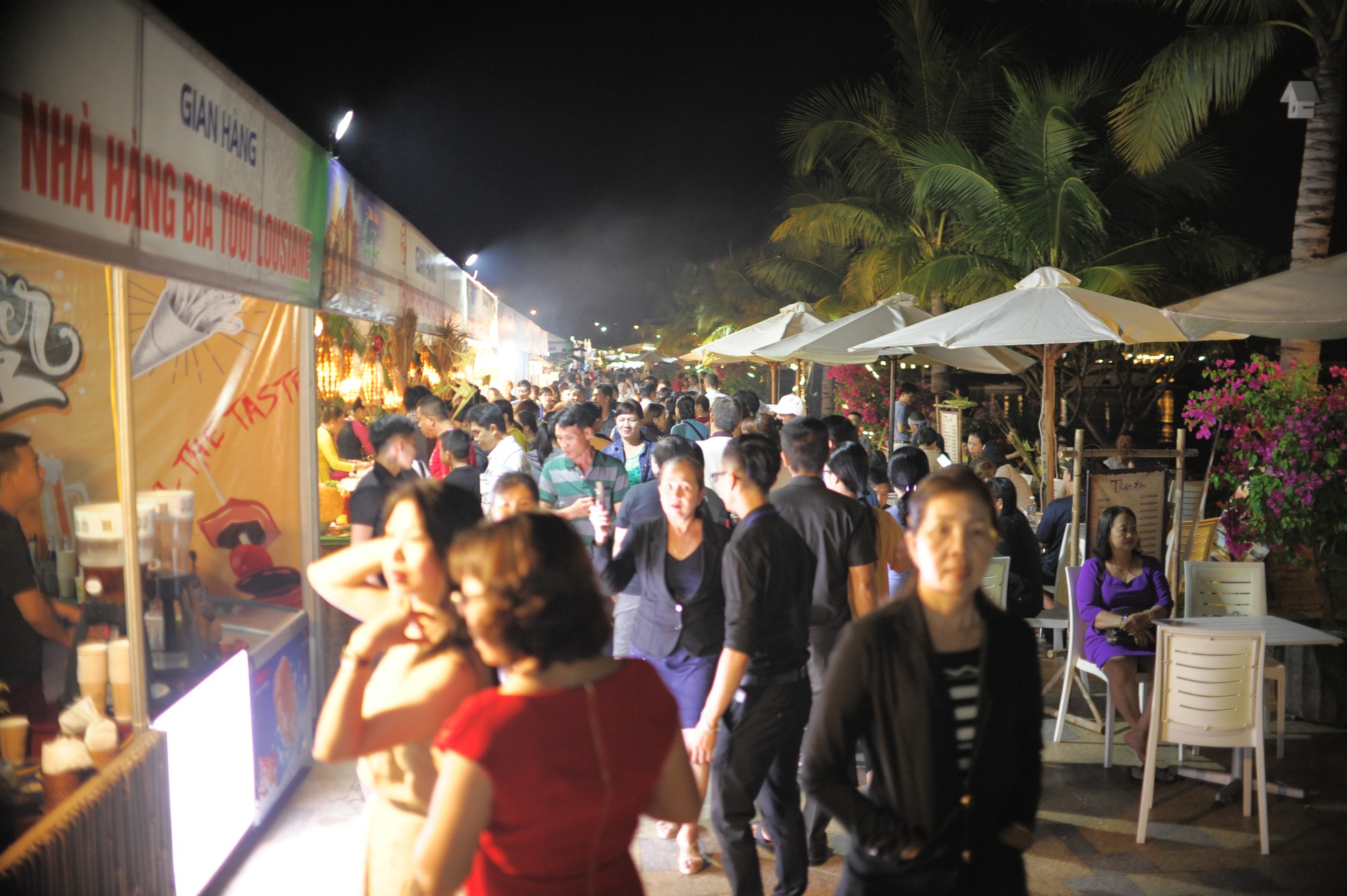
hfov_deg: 54.5
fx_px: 1309
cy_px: 448
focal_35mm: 35
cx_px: 674
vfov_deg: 37.8
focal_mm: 35
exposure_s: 1/80
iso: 2000
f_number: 1.8
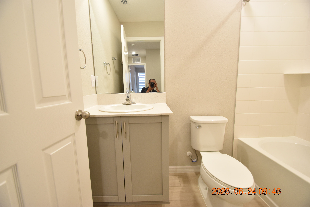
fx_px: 129
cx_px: 155
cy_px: 104
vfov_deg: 77.3
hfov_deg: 100.4
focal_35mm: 15
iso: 800
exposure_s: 1/60
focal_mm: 10
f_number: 3.5
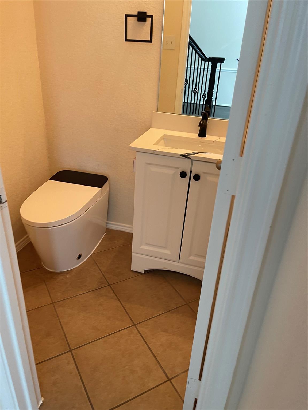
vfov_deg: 69.4
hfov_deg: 54.9
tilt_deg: -28.1
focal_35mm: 25
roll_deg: -3.5
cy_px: 205
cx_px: 154
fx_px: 297
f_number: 1.6
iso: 125
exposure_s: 1/60
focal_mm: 5.1
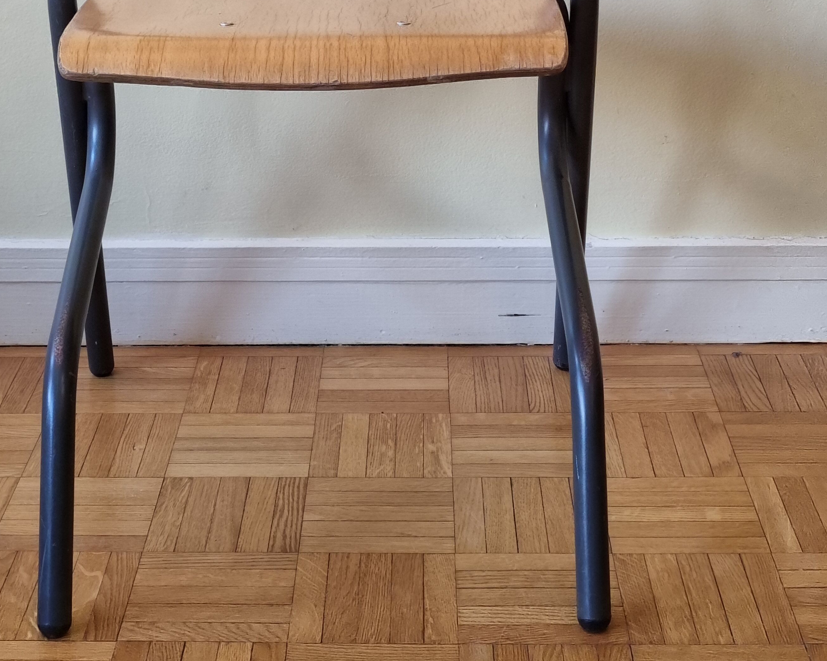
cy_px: 71
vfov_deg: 36.0
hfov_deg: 46.7
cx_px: 362
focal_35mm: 39
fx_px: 955
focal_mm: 5.4
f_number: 1.8
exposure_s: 1/100
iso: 250
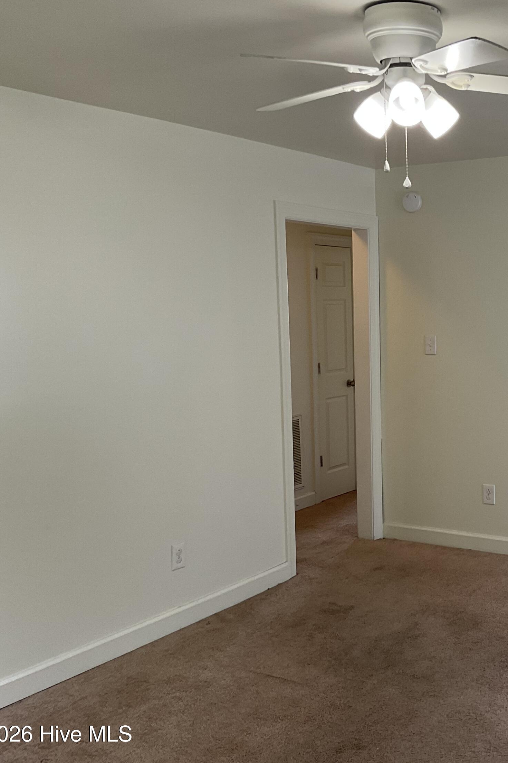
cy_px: 381
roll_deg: +1.2
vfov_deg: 47.4
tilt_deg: -5.6
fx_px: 868
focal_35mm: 41
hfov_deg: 30.7
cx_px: 485
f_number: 1.8
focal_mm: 3
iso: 40
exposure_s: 1/60
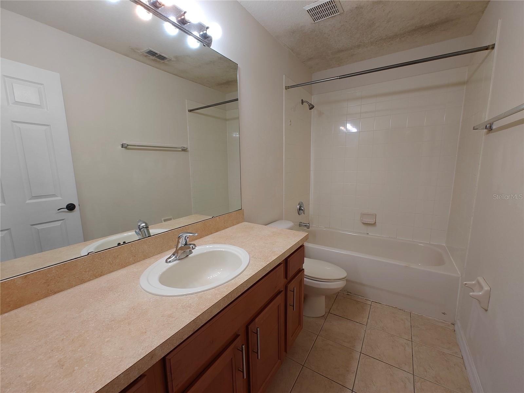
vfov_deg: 85.7
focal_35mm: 14
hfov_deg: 102.1
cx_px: 262
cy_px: 196
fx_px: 212
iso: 160
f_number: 2.2
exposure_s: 1/60
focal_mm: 2.62
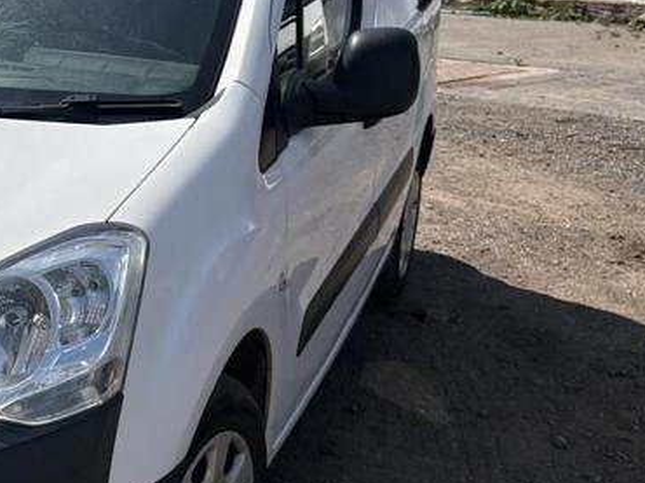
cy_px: 242
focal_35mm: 63
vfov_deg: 23.3
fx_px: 1173
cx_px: -122
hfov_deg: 27.2
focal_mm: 5.96
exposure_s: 1/7813
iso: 50
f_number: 1.6
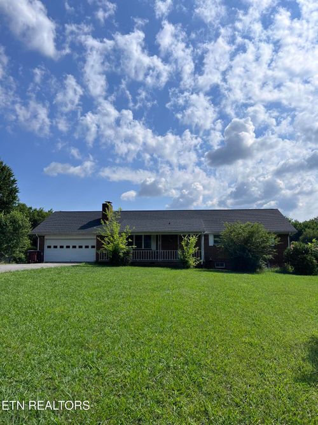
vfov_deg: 67.3
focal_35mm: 26
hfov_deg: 53.0
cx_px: 159
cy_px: 212
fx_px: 319
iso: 50
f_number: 1.5
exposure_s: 1/10309
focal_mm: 5.7
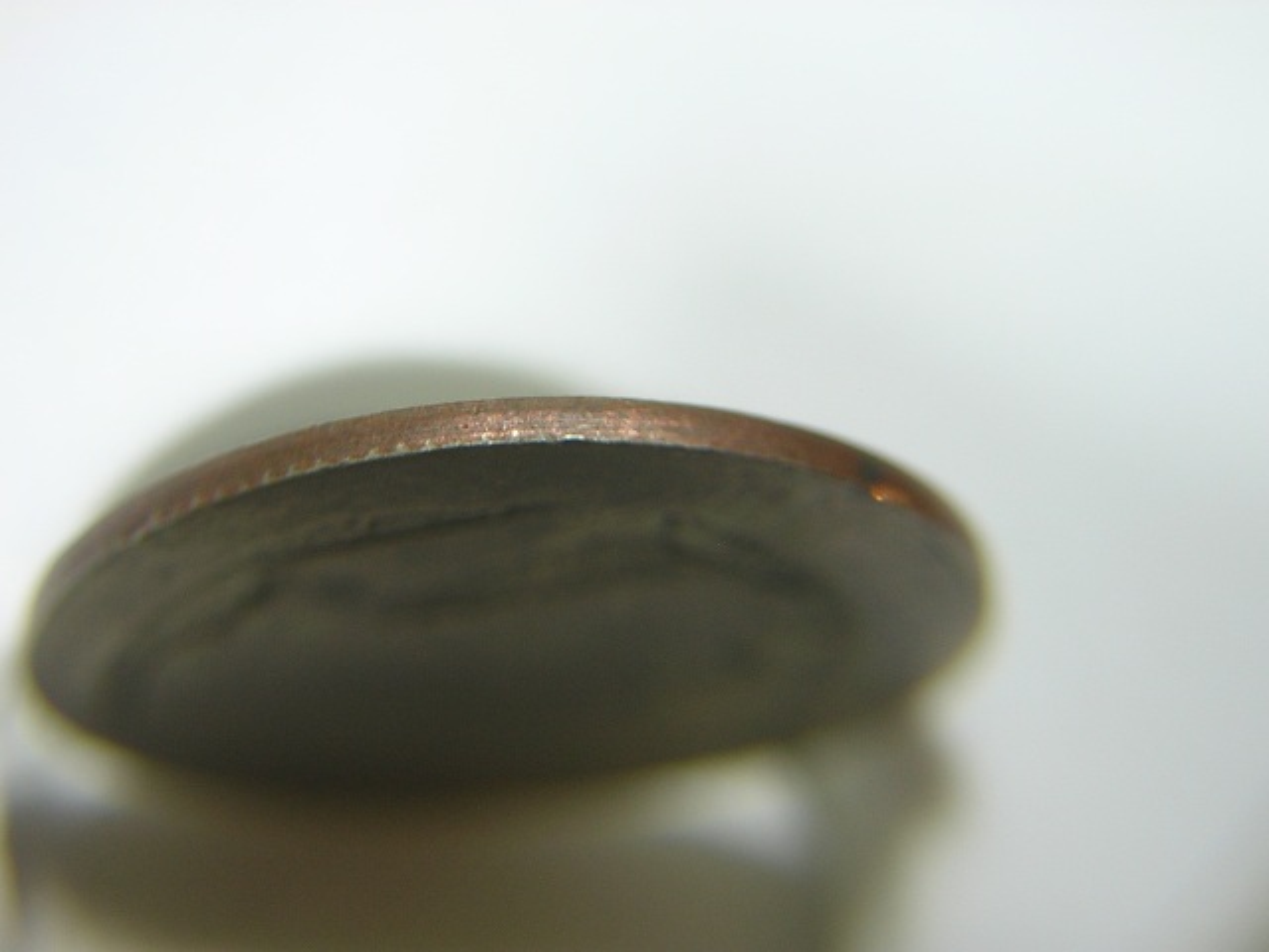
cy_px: 476
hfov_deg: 40.4
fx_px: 1723
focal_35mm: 47
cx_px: 634
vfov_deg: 30.9
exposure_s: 1/8.4
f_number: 2.9
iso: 100
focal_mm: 6.1
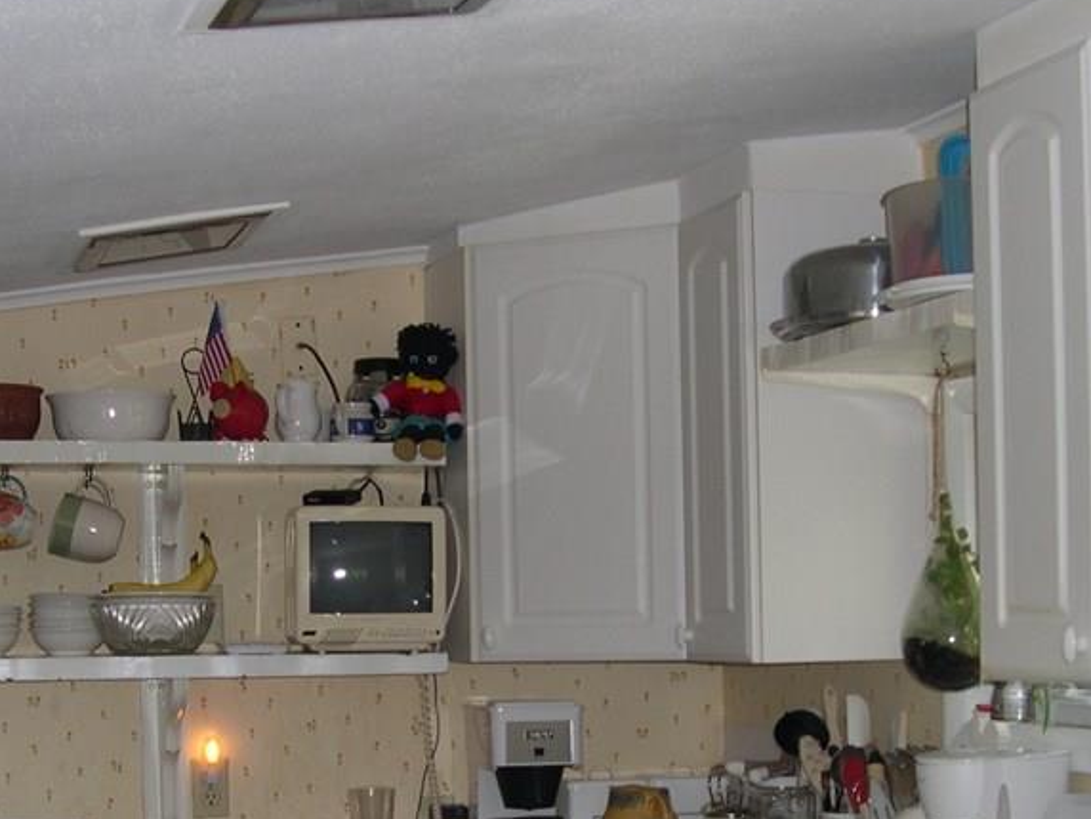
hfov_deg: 28.5
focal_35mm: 68
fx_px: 2143
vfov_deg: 21.4
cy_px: 643
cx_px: 483
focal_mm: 8
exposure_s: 1/60
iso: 100
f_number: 2.8
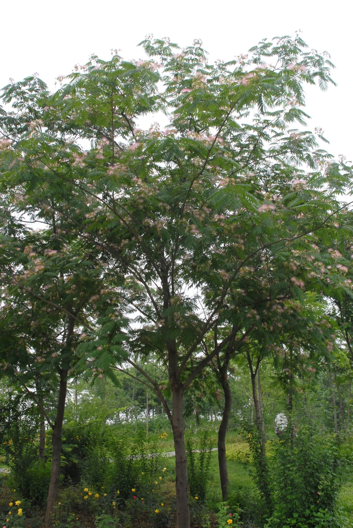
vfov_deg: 46.4
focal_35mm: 42
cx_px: 176
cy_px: 264
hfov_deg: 32.0
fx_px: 616
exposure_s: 1/200
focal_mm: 28
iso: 400
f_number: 7.1
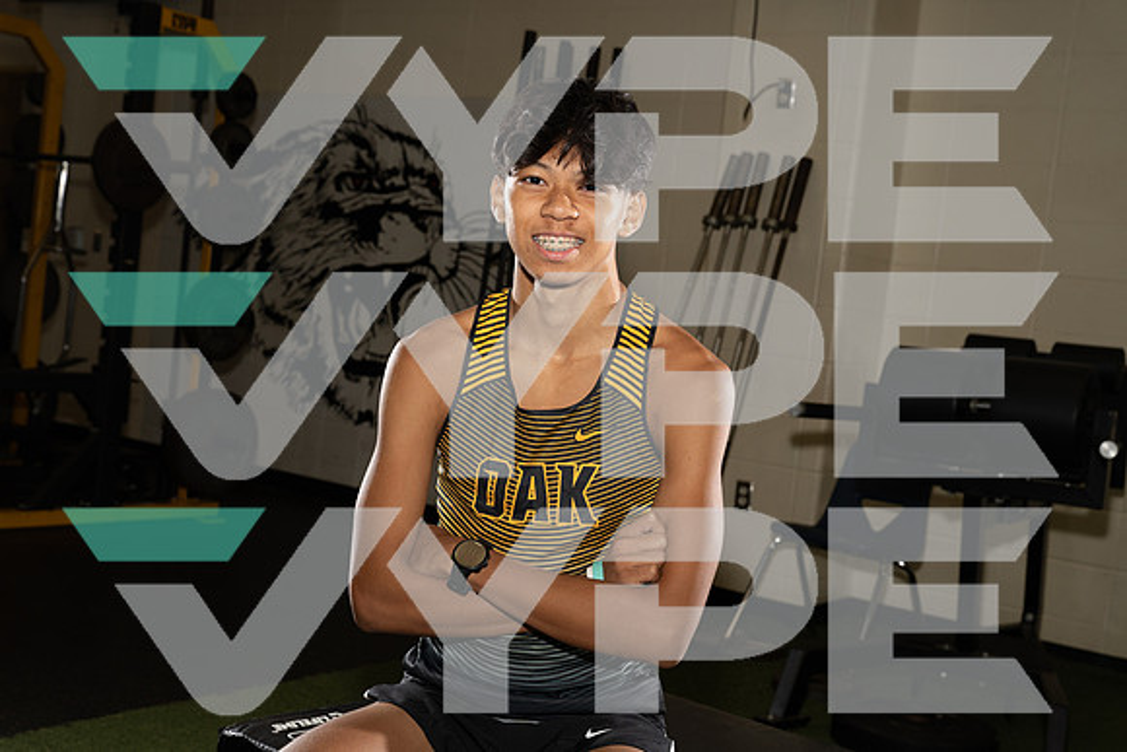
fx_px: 1534
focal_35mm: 49
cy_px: 376
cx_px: 564
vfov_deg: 27.5
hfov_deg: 40.3
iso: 400
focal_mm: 49
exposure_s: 1/250
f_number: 6.3
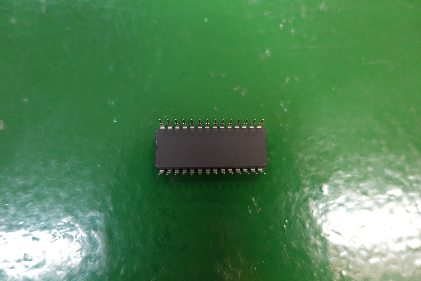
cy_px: 140
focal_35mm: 24
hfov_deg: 73.7
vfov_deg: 53.1
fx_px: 281
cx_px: 210
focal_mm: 8.8
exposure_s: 1/25
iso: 800
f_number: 1.8
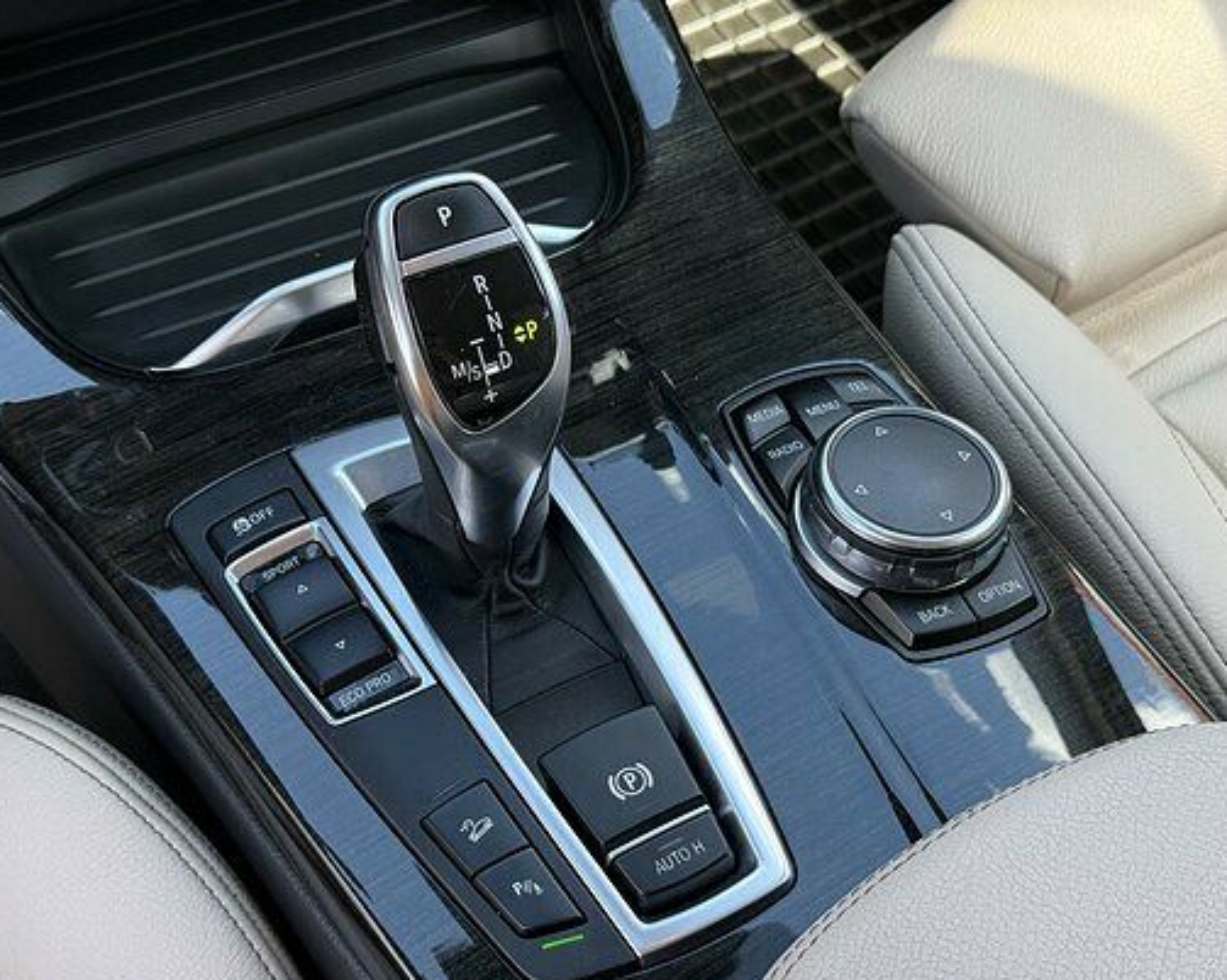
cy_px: 497
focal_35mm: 51
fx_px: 1851
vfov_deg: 29.7
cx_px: 617
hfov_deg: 36.7
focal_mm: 6.76
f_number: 1.78
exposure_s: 1/186
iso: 80
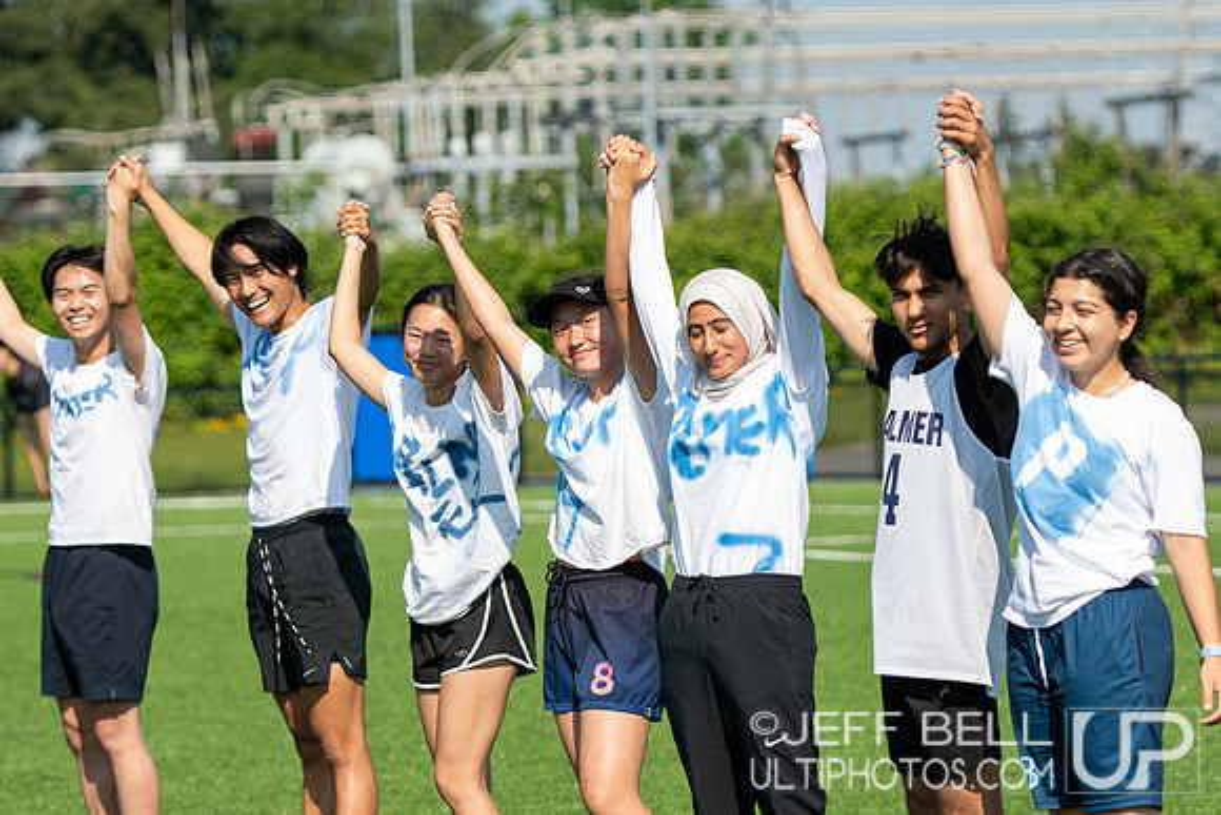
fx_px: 7124
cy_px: 408
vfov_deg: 6.5
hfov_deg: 9.8
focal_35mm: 210
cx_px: 610
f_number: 3.2
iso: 100
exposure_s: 1/1000
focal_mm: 105
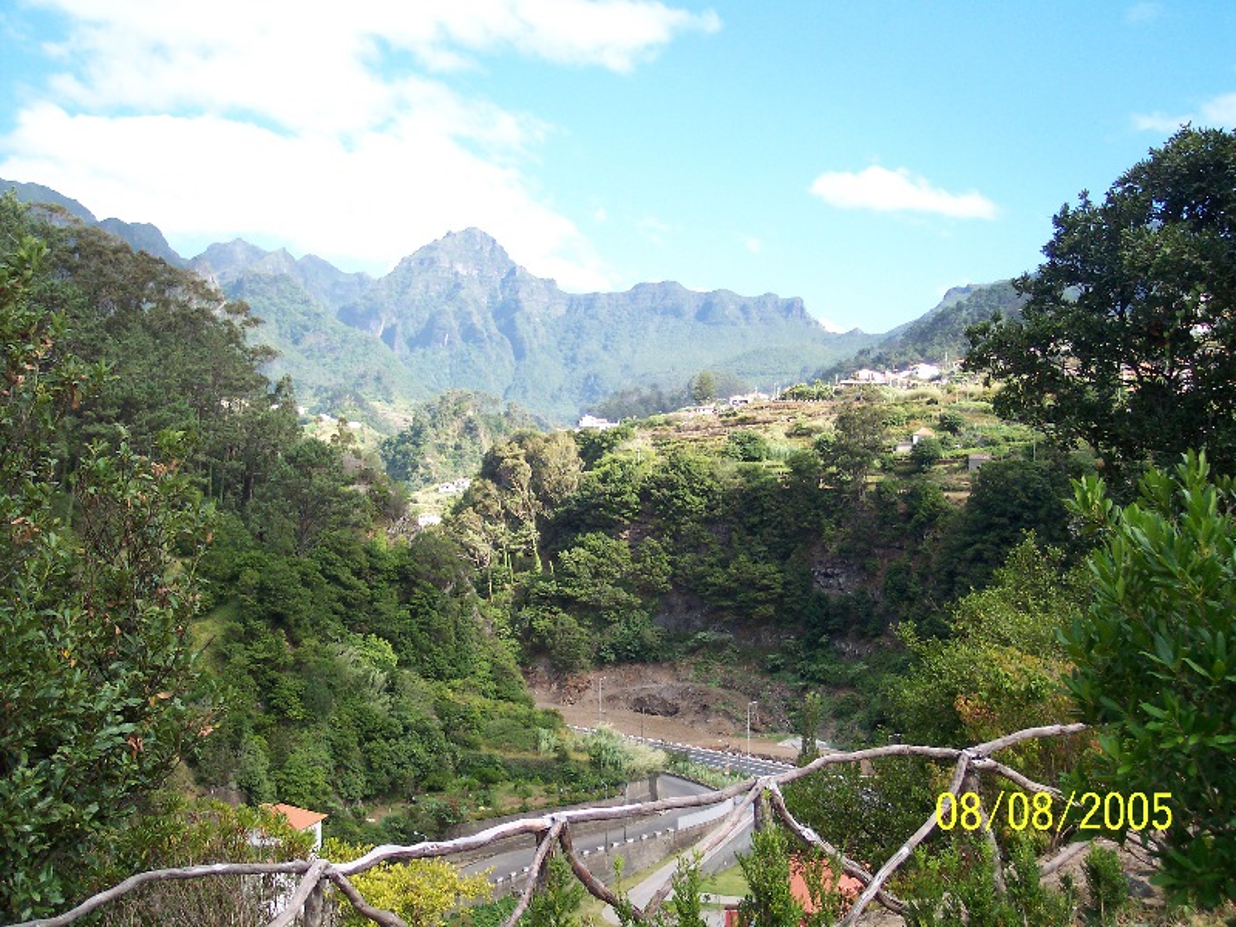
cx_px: 618
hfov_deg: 49.0
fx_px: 1357
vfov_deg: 37.7
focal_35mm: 38
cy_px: 464
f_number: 2.8
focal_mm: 8
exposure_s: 1/700
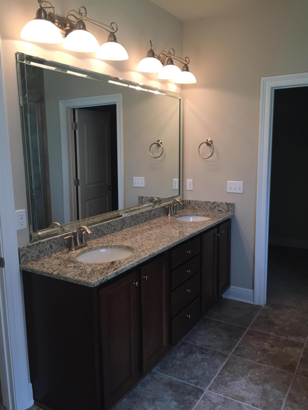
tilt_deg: -8.7
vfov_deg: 61.7
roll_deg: +0.6
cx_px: 154
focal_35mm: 29
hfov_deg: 48.2
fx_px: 344
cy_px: 205
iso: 32
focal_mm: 4.15
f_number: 2.2
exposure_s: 1/30
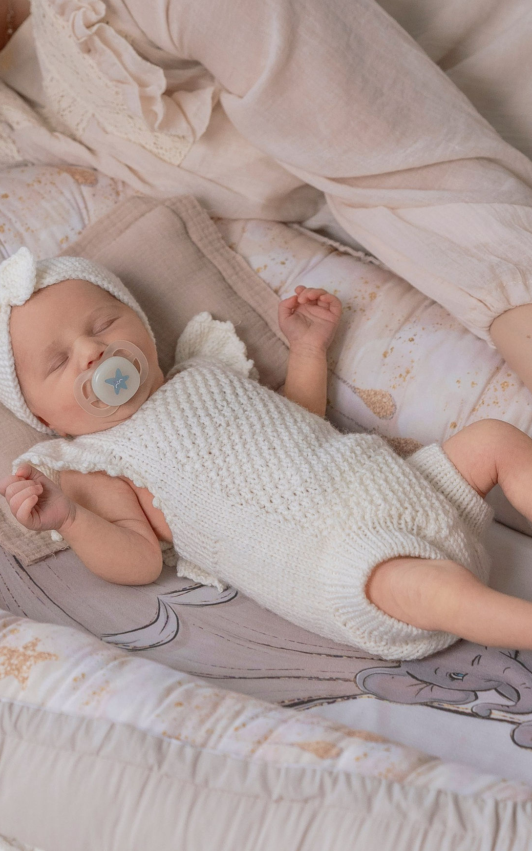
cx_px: 111
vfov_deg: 16.0
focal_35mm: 128
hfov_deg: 10.2
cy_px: 0
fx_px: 2970
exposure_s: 1/200
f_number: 3.5
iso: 1000
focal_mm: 57
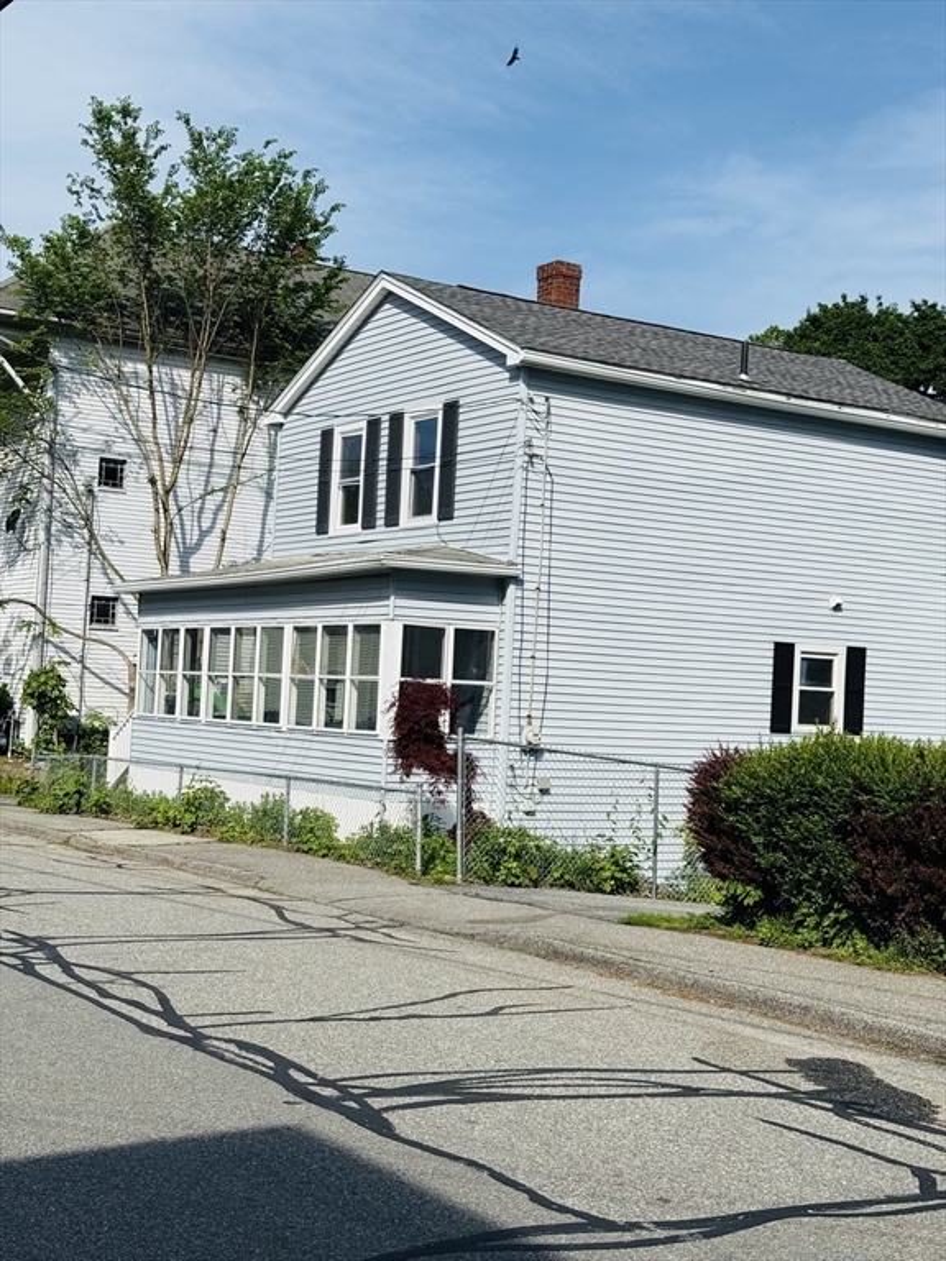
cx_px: 473
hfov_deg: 30.3
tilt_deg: +2.2
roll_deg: -2.6
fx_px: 1749
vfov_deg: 39.7
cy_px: 630
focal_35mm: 48
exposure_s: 1/7143
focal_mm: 6.76
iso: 64
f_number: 1.78
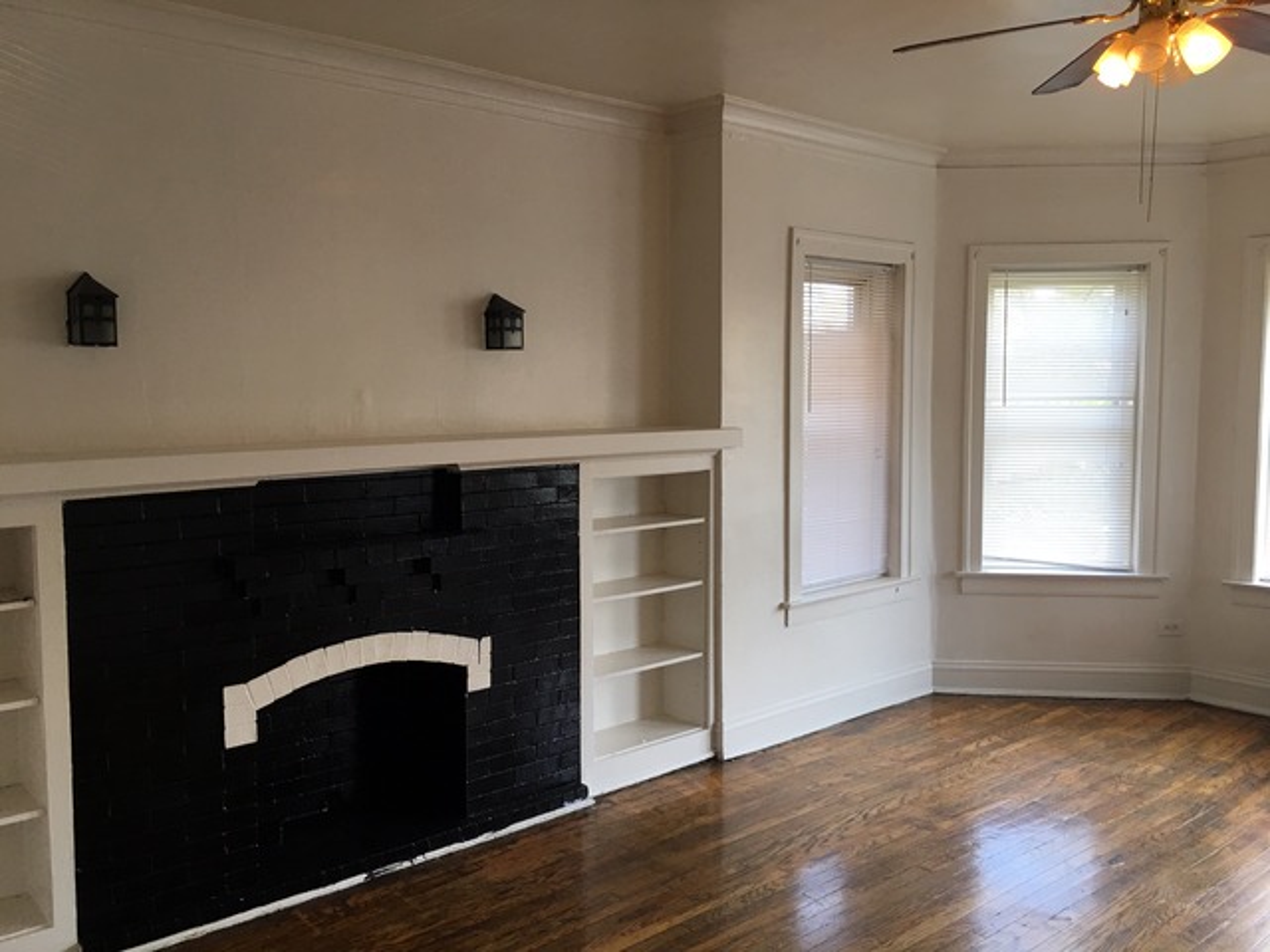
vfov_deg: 48.2
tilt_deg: -4.0
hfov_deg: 61.7
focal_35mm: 29
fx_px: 1064
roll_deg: +0.4
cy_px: 476
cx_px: 635
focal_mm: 4.15
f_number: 2.2
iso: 25
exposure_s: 1/30
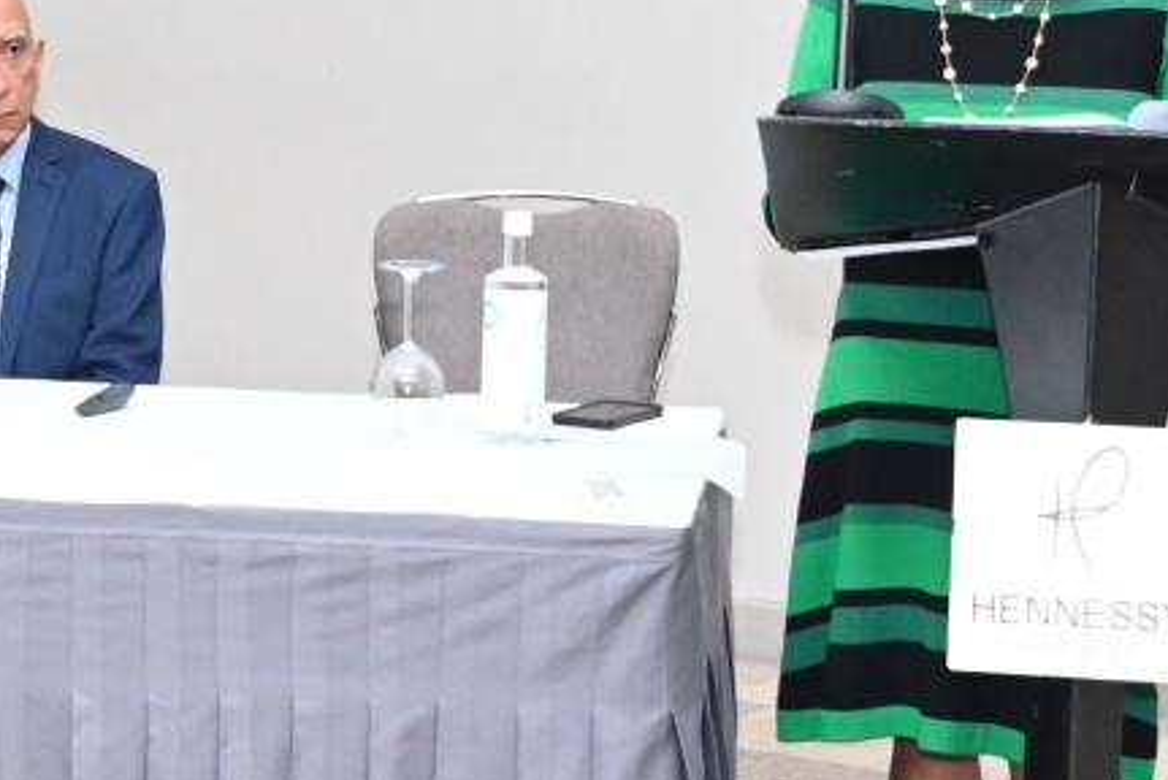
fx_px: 3084
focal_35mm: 95
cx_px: 41
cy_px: 204
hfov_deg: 20.8
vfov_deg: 14.4
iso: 5000
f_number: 7.1
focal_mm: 40
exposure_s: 1/160
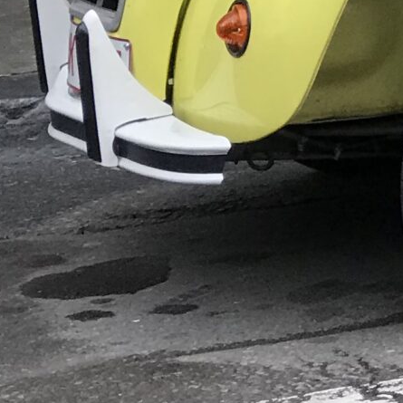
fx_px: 3820
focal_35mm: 290
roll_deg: +0.7
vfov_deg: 5.9
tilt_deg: -7.1
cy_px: -269
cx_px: 1066
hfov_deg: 5.7
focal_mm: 6.6
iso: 25
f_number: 2.8
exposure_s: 1/50
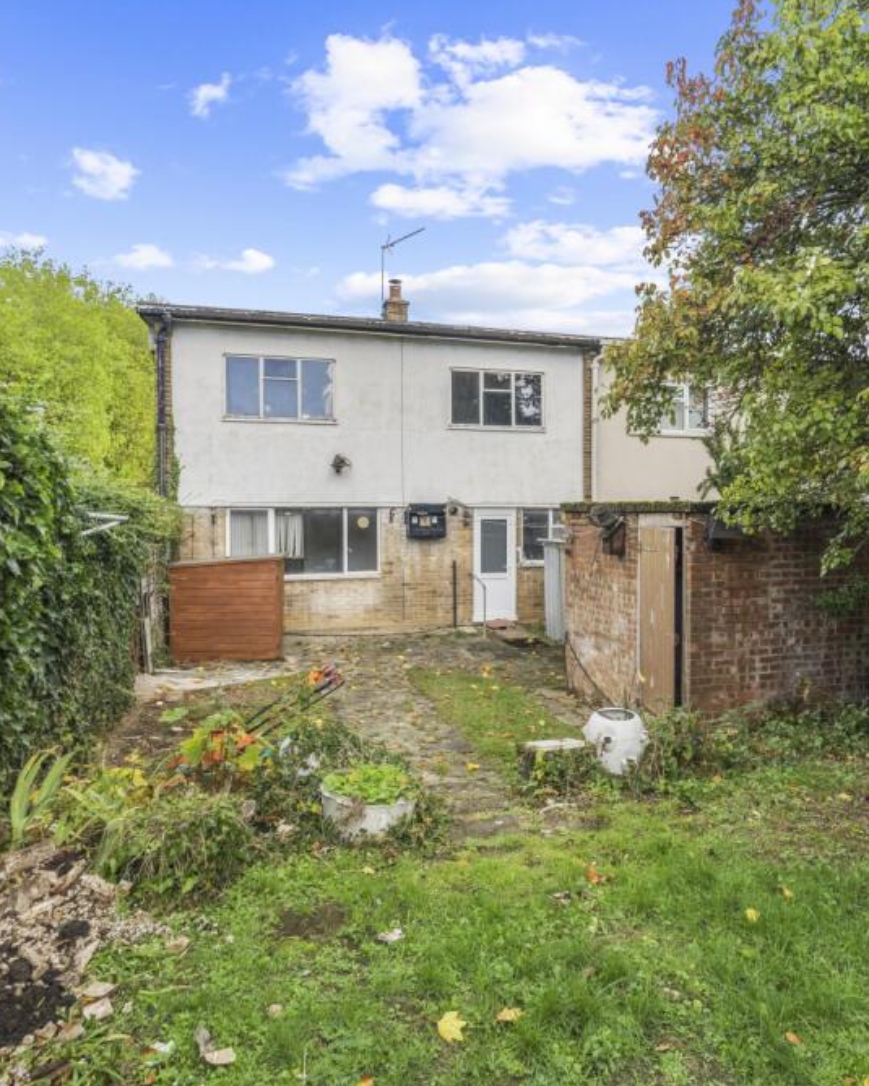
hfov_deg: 60.7
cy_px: 538
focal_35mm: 23
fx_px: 740
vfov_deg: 72.6
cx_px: 479
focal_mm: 16
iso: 320
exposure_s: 1/50
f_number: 7.1
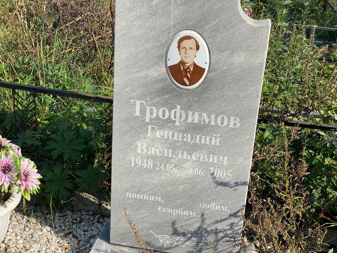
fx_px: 506
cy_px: 126
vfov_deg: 28.0
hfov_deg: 36.8
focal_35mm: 52
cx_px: 168
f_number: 2
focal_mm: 6
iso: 20
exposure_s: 1/1295
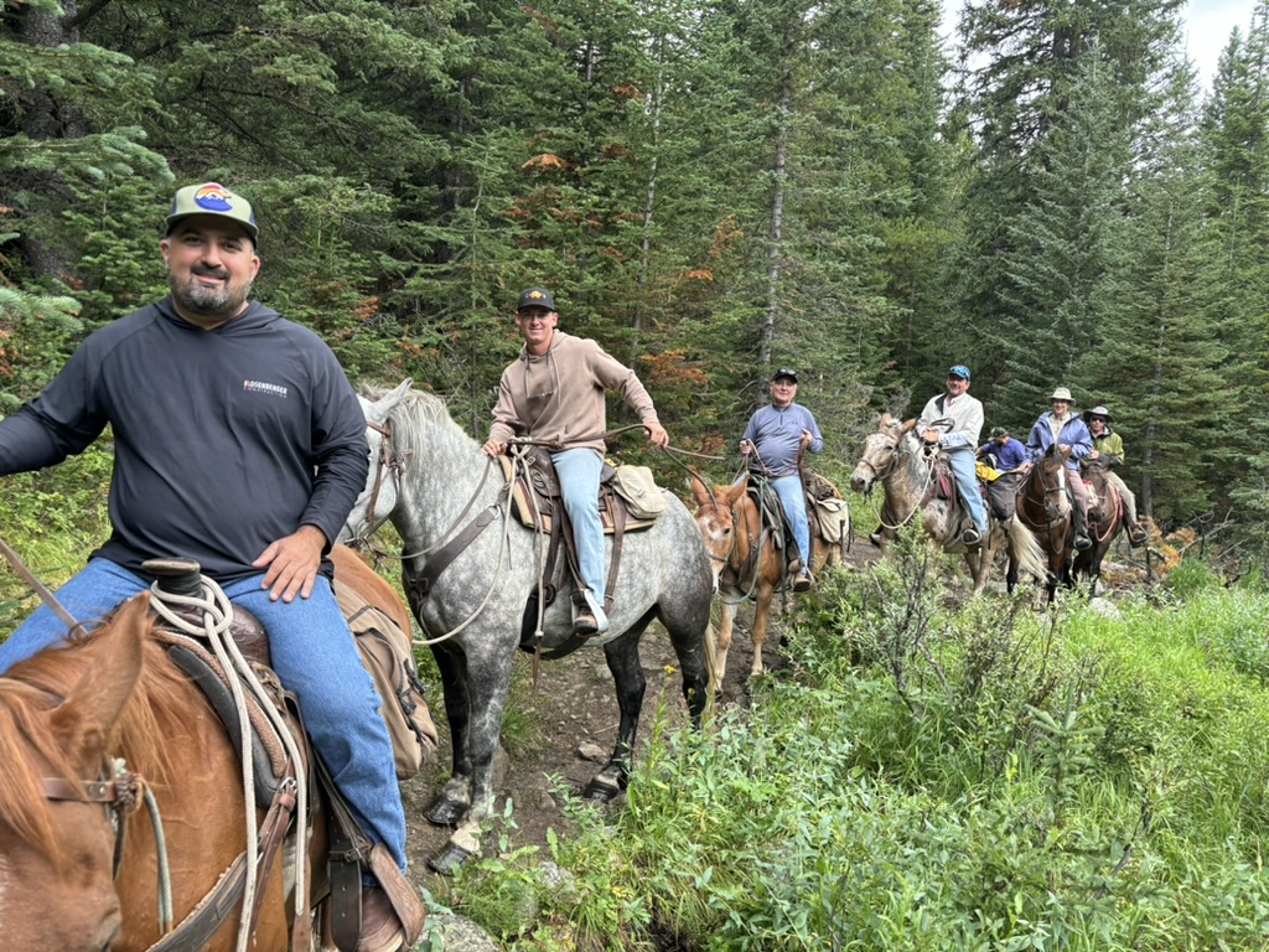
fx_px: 953
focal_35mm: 26
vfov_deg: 53.1
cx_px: 634
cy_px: 476
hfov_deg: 67.3
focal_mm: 5.96
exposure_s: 1/121
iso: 50
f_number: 1.6
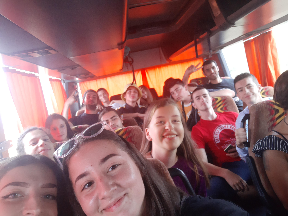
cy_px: 108
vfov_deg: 53.1
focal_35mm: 26
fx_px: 216
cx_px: 144
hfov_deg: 67.3
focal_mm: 3.89
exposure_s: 1/50
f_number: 2
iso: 320
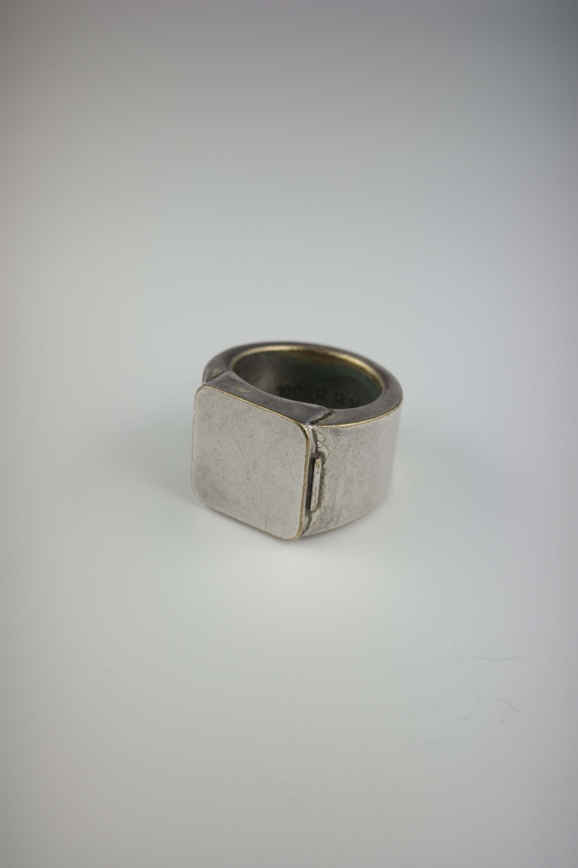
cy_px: 434
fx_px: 963
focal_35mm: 40
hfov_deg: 33.4
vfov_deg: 48.5
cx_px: 289
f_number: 6.3
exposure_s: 1/60
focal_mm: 26
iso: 100
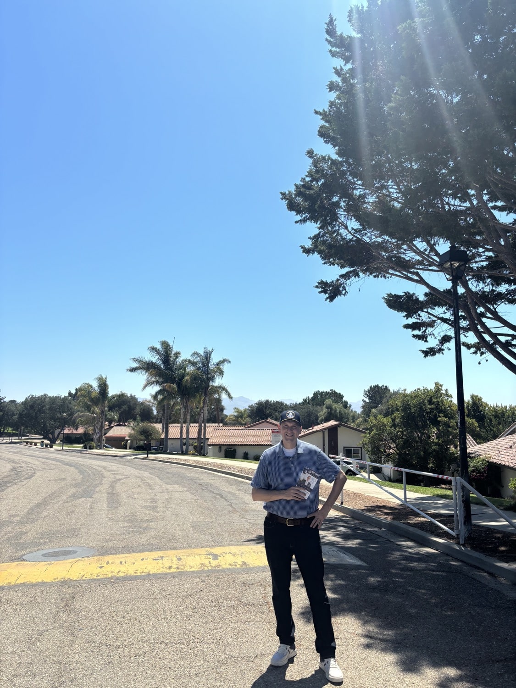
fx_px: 517
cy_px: 344
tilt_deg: +6.8
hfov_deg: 53.1
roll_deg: -1.6
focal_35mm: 26
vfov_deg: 67.3
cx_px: 258
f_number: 1.6
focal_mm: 5.96
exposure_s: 1/4082
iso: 50
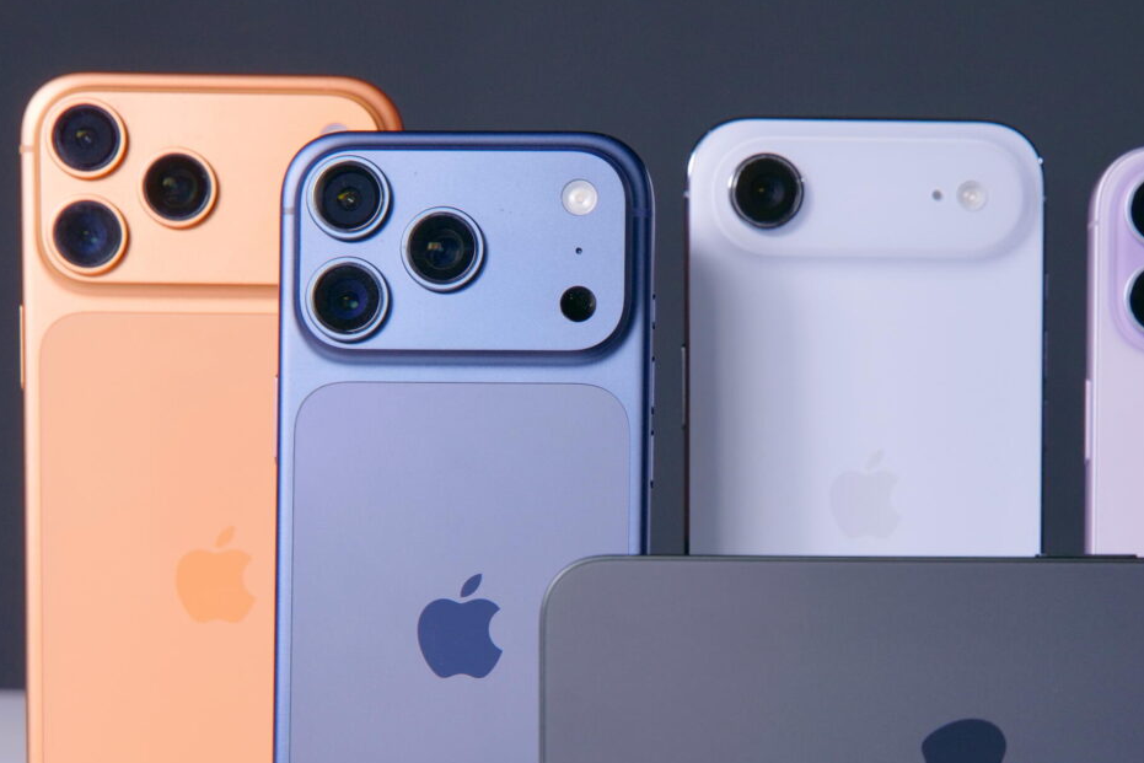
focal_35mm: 94
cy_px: 487
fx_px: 2987
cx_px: 779
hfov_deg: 21.6
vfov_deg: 14.5
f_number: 7.1
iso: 1250
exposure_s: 1/50
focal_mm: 57
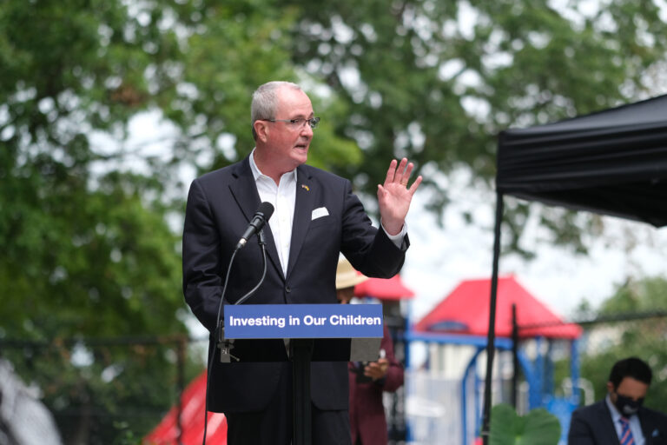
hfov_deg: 15.2
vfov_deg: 10.2
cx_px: 334
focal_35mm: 135
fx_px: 2501
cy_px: 222
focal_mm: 90
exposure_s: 1/6400
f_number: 2
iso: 640
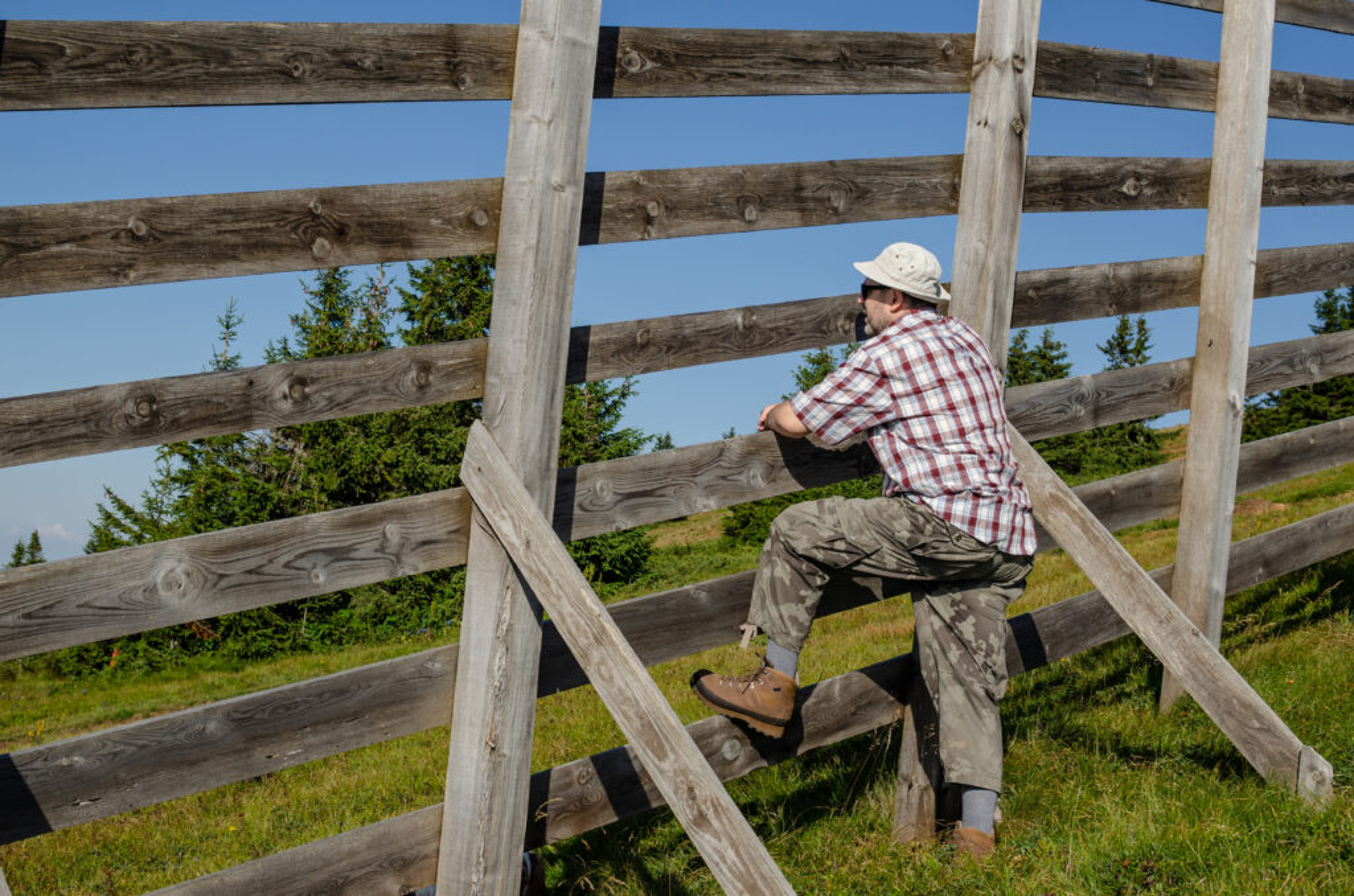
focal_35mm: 52
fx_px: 1970
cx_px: 677
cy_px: 448
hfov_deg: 37.9
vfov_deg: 25.6
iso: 100
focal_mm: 35
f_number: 8
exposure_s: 1/500
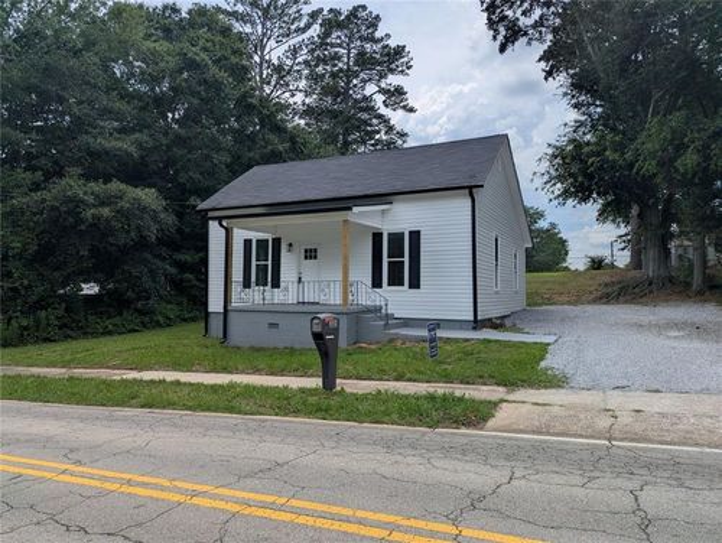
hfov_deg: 71.5
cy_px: 272
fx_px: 501
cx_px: 361
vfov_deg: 56.9
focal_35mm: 24
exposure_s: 1/2899
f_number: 1.85
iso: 45
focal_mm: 6.81
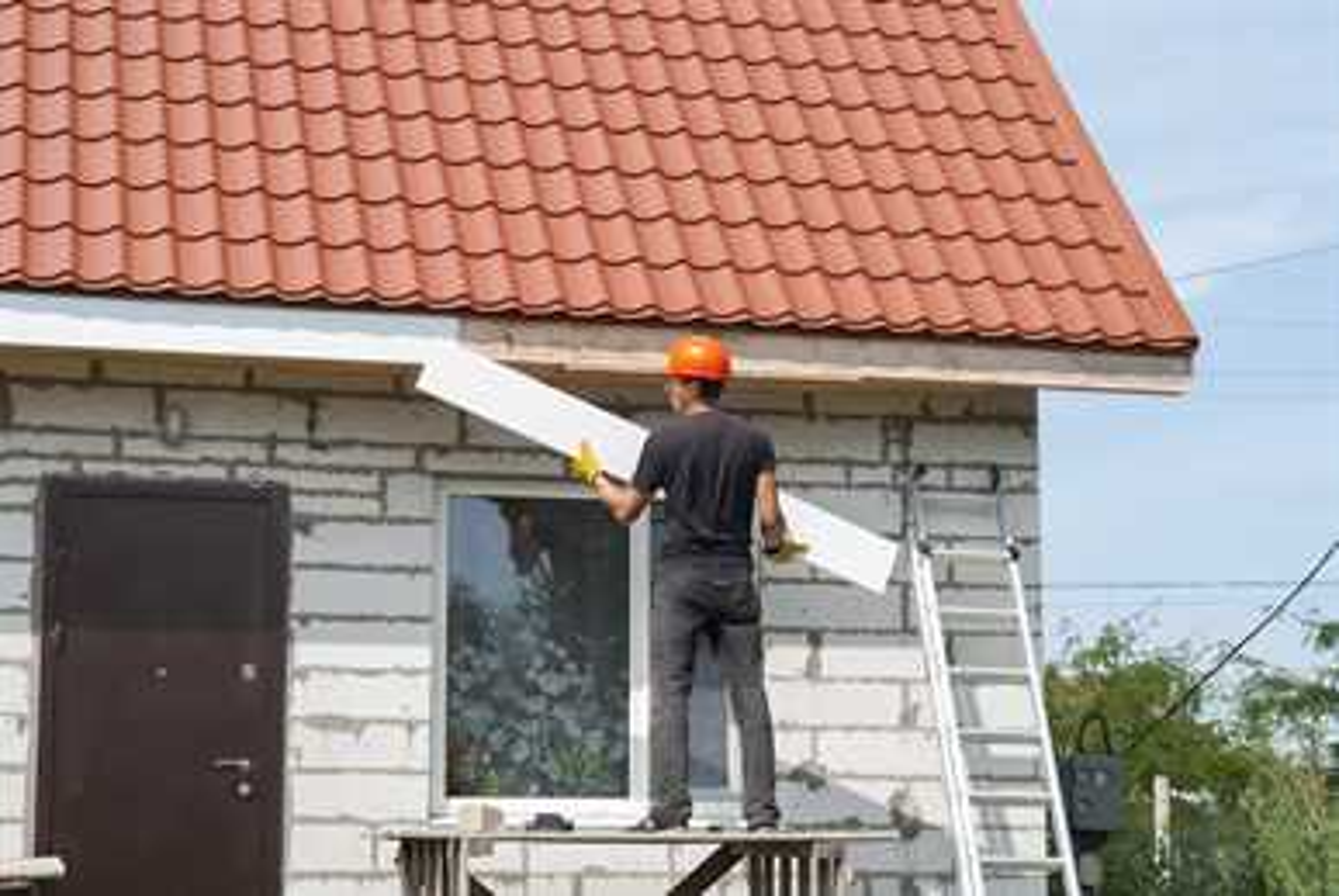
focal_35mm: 75
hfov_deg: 27.0
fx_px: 2793
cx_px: 670
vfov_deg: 18.2
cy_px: 448
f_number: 8
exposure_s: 1/160
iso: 100
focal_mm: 50
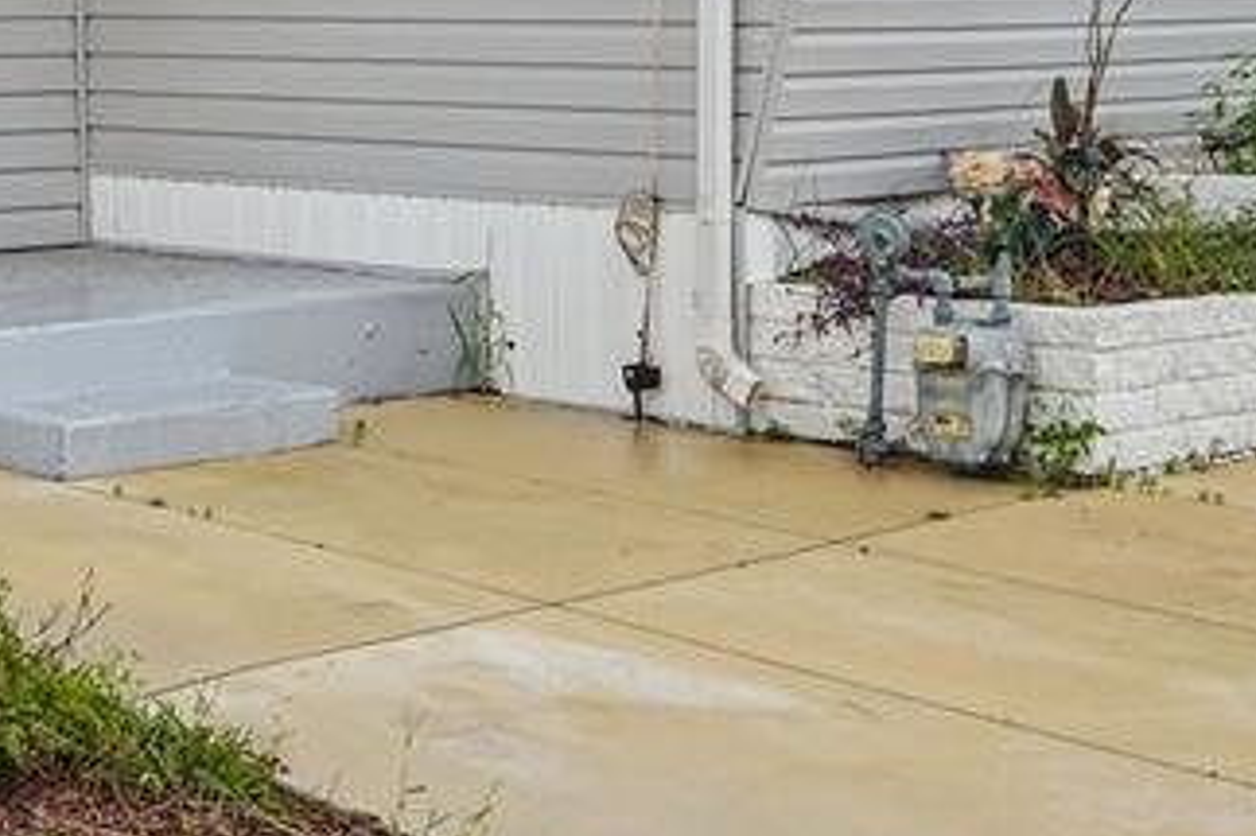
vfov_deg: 13.8
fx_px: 3313
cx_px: -82
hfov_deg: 20.6
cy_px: -284
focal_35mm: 95
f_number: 8
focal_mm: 30
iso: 400
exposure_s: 1/400
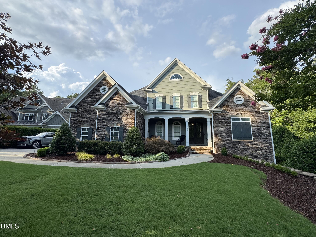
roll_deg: -0.9
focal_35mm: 14
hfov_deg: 102.1
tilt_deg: +8.5
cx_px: 158
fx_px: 128
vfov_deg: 85.7
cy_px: 118
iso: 50
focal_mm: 2.22
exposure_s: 1/1063
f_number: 2.2
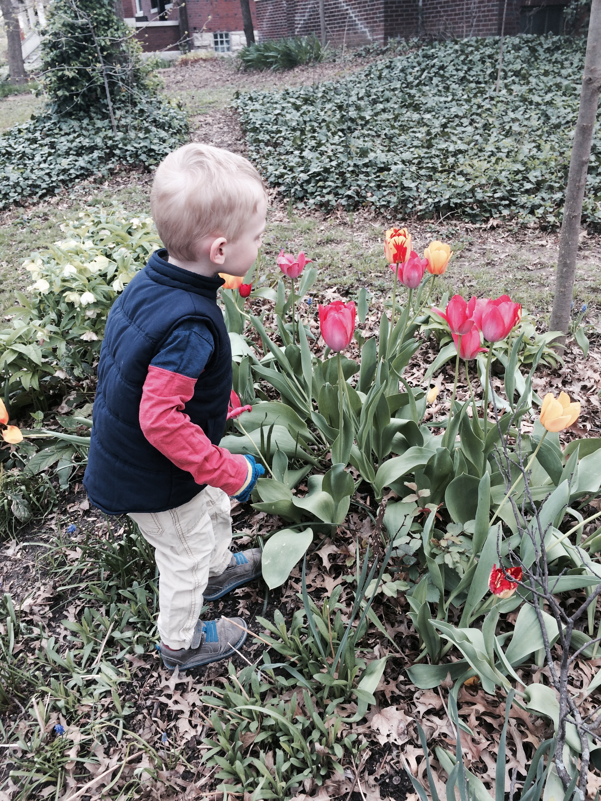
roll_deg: +2.7
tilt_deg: -30.5
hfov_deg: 48.2
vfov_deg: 61.7
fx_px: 671
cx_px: 300
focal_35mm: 29
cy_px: 400
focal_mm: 4.15
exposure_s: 1/214
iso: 32
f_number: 2.2
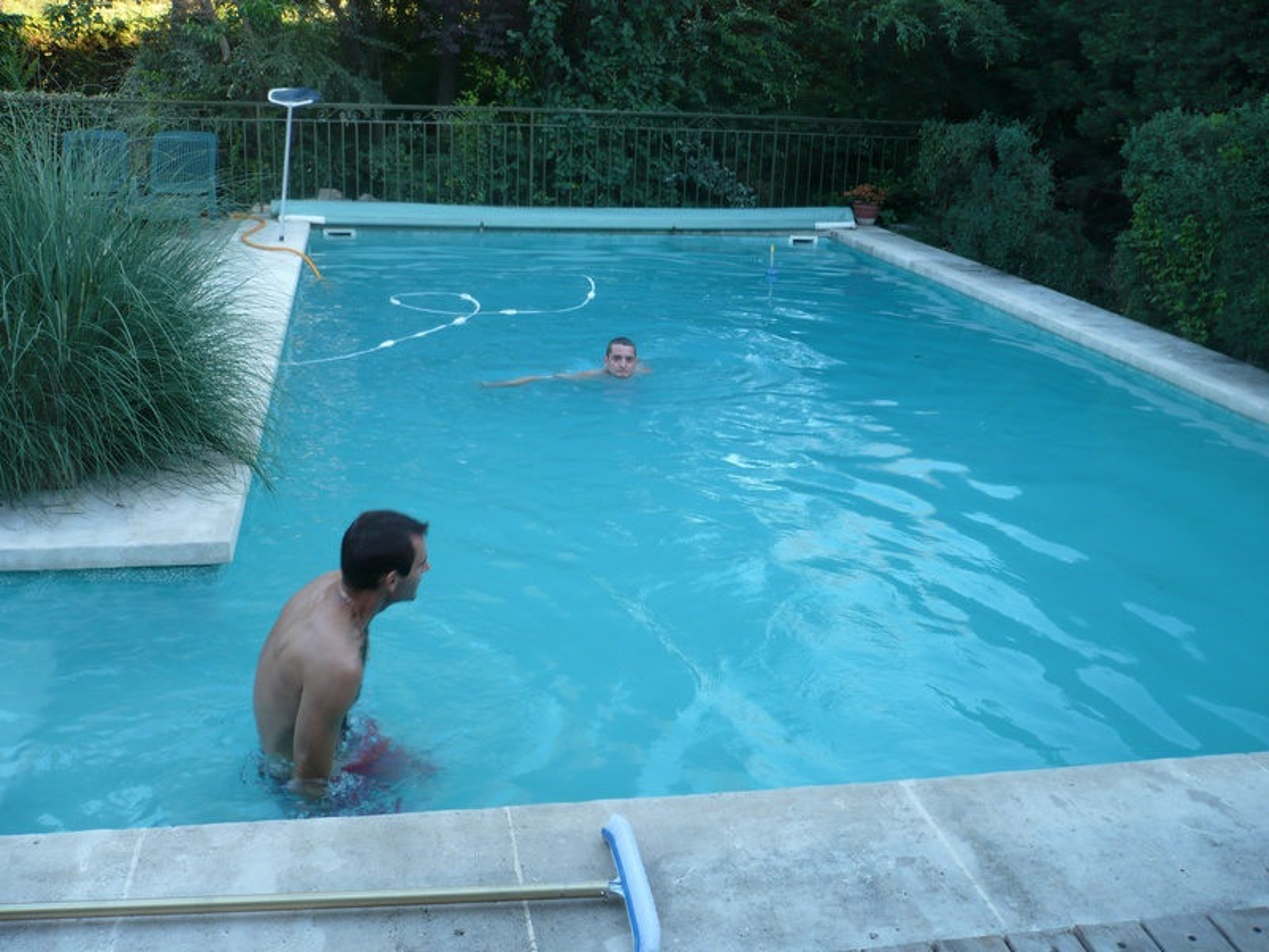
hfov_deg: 52.6
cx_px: 634
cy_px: 476
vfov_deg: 40.7
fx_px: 1283
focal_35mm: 35
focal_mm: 5.8
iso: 100
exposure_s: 1/50
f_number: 2.8
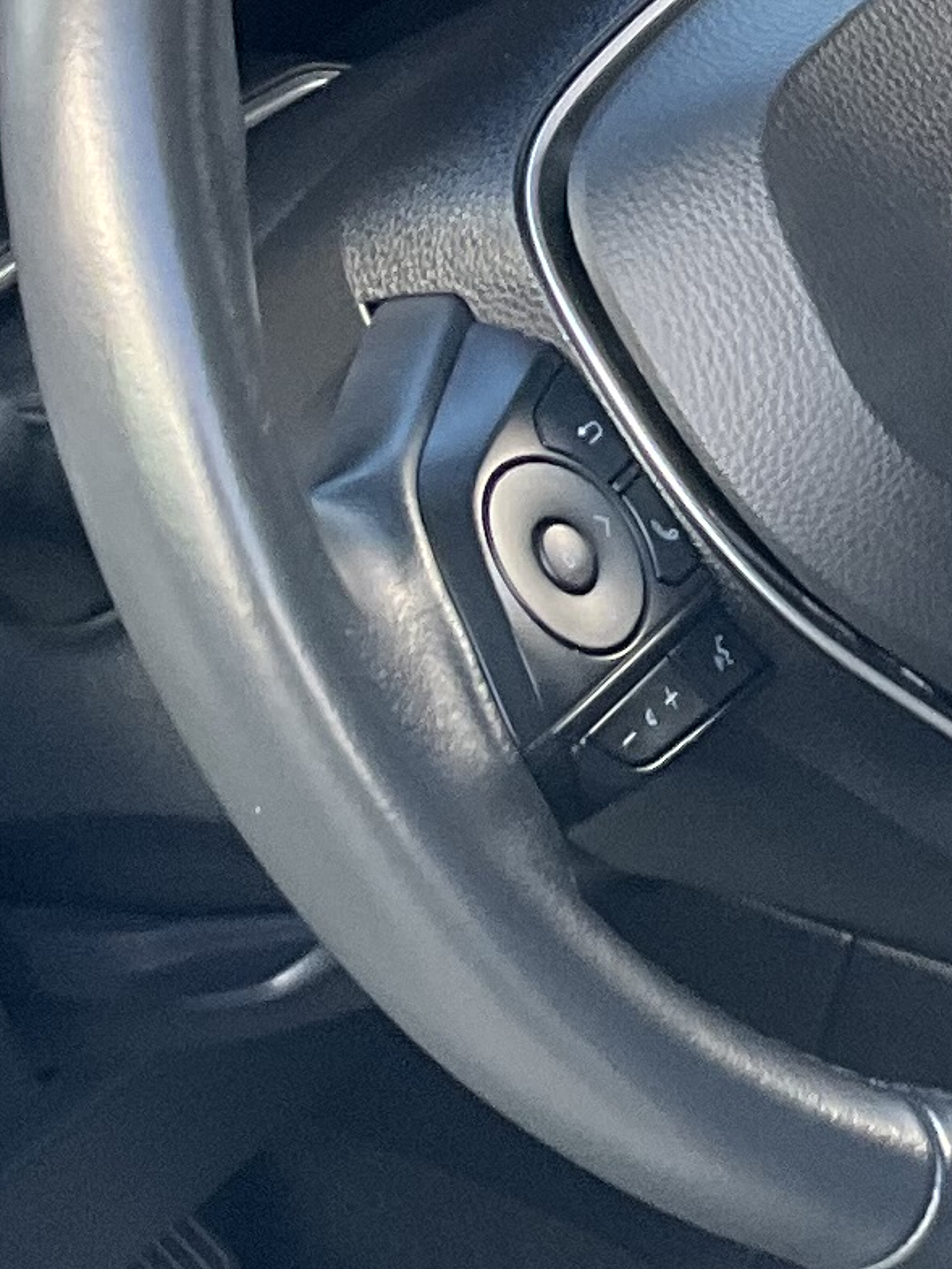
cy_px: 504
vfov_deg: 13.2
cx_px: 2082
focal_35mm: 149
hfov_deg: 9.2
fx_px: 5462
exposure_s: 1/104
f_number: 1.8
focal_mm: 3
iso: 64
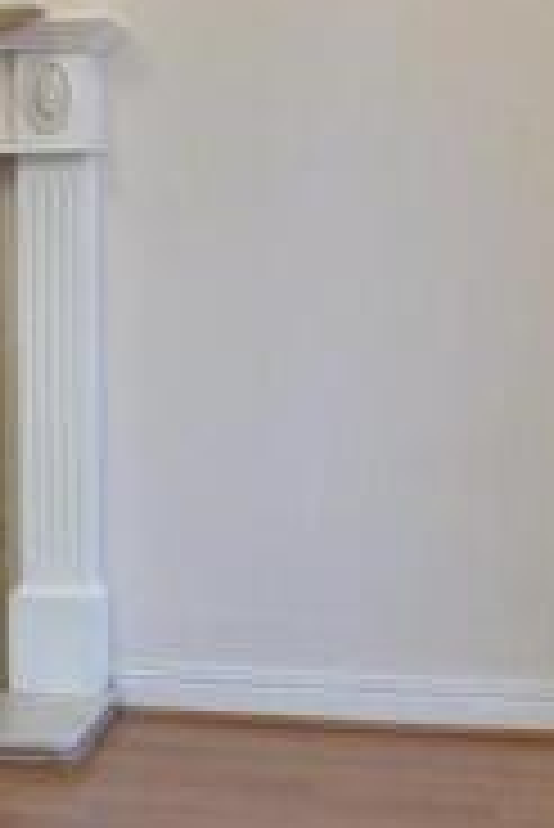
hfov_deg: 16.6
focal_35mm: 79
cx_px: -92
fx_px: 1820
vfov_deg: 25.6
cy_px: 470
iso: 400
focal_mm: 4.3
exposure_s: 1/13
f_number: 3.3
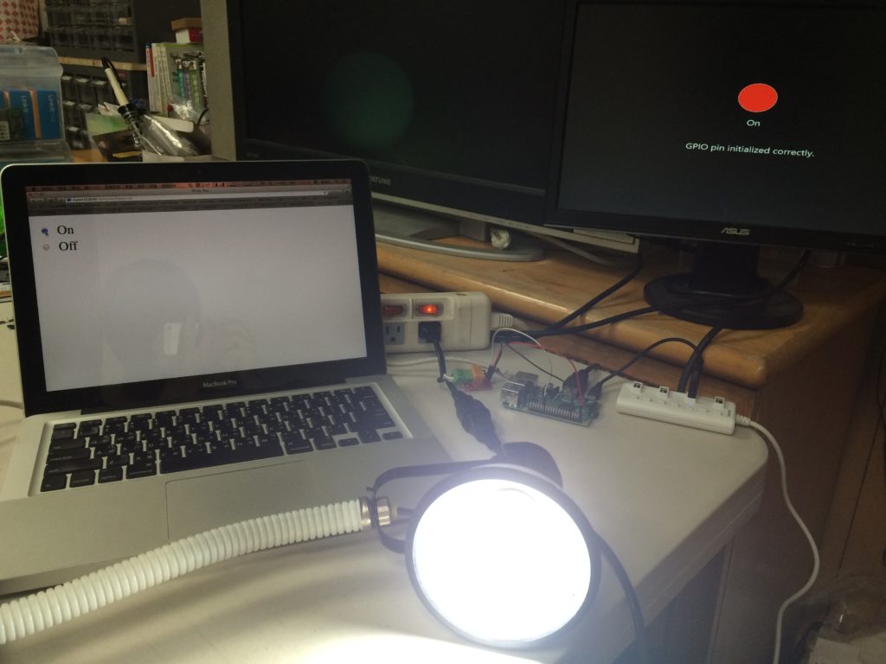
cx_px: 443
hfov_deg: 61.7
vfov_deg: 48.2
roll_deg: -2.8
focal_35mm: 29
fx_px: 742
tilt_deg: -21.9
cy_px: 332
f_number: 2.2
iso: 32
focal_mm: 4.15
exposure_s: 1/30
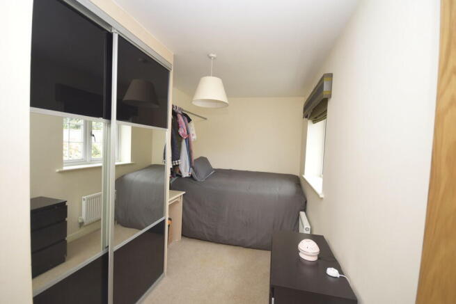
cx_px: 228
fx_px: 190
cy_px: 152
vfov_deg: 77.4
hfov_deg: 100.4
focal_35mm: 15
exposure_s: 1/80
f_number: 4
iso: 400
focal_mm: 10
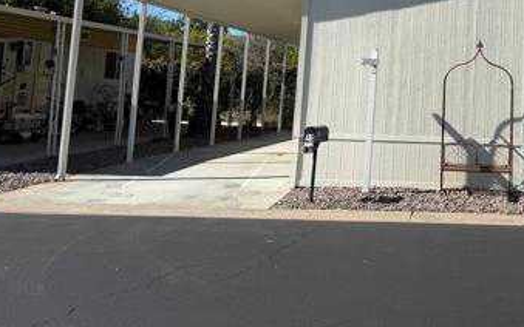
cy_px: 22
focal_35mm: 48
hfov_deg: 38.8
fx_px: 686
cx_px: 475
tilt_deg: +5.2
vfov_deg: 25.9
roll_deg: -2.4
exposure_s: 1/4975
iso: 80
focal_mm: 6.76
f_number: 1.78
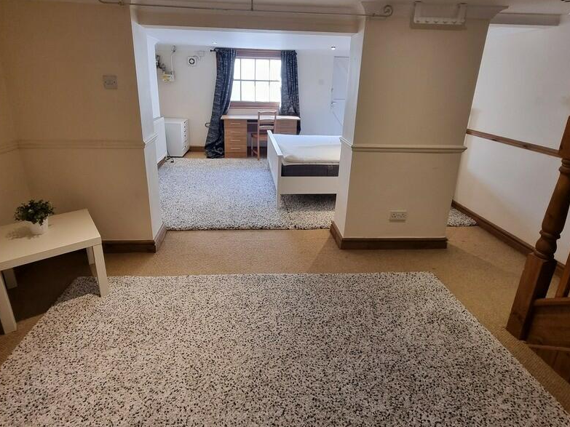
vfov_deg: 74.0
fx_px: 280
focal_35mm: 17
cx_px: 269
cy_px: 172
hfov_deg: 90.9
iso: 200
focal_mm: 2.2
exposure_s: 1/50
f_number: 2.2
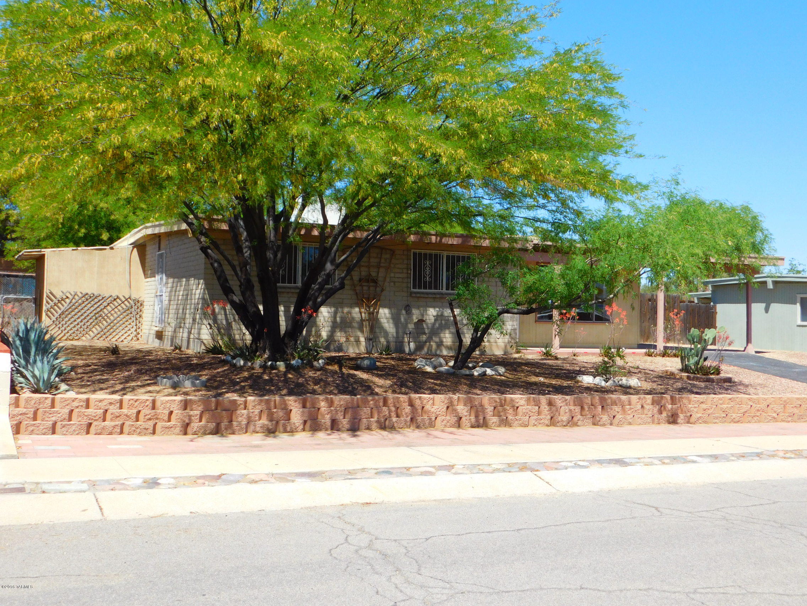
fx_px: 933
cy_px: 303
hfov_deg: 46.8
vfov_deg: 36.0
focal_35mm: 40
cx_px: 404
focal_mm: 7.1
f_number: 3.6
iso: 125
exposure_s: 1/1000
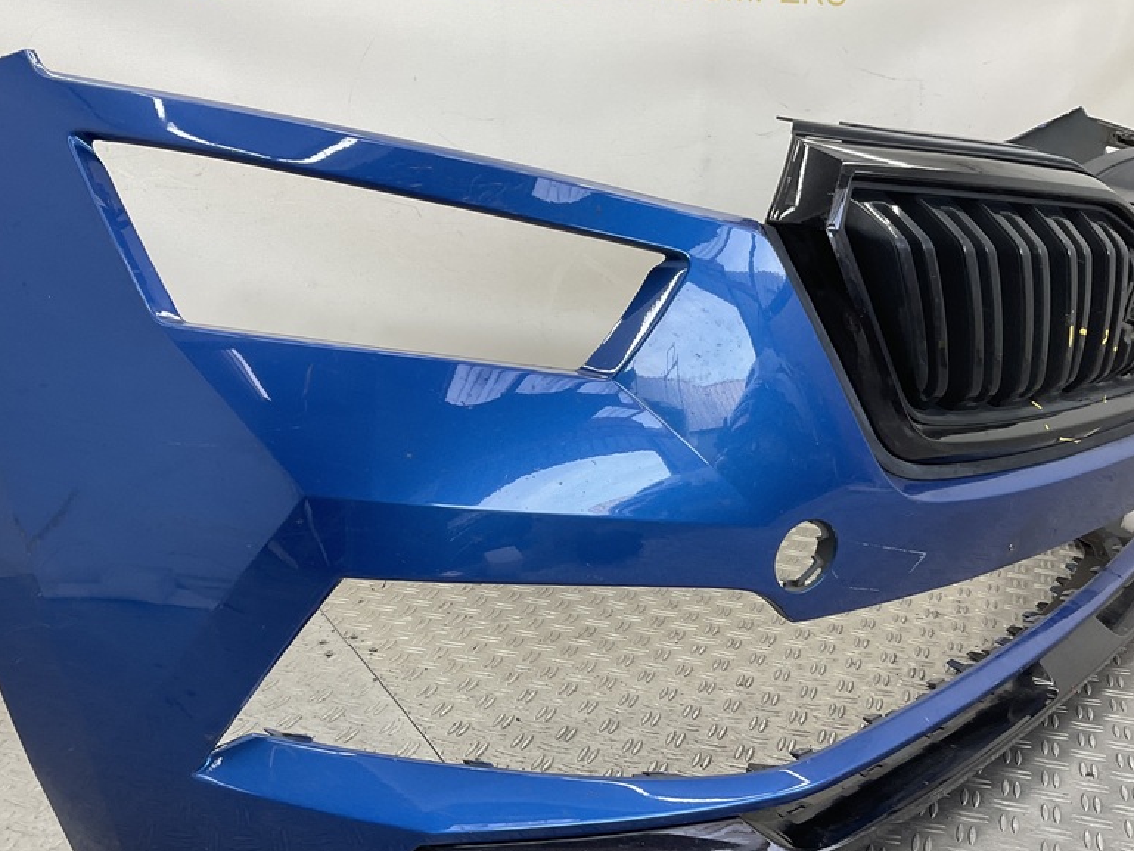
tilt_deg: -17.3
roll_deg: -2.5
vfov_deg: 37.6
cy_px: 497
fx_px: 1245
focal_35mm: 38
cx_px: 457
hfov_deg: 48.7
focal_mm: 3
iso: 32
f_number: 1.8
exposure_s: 1/120
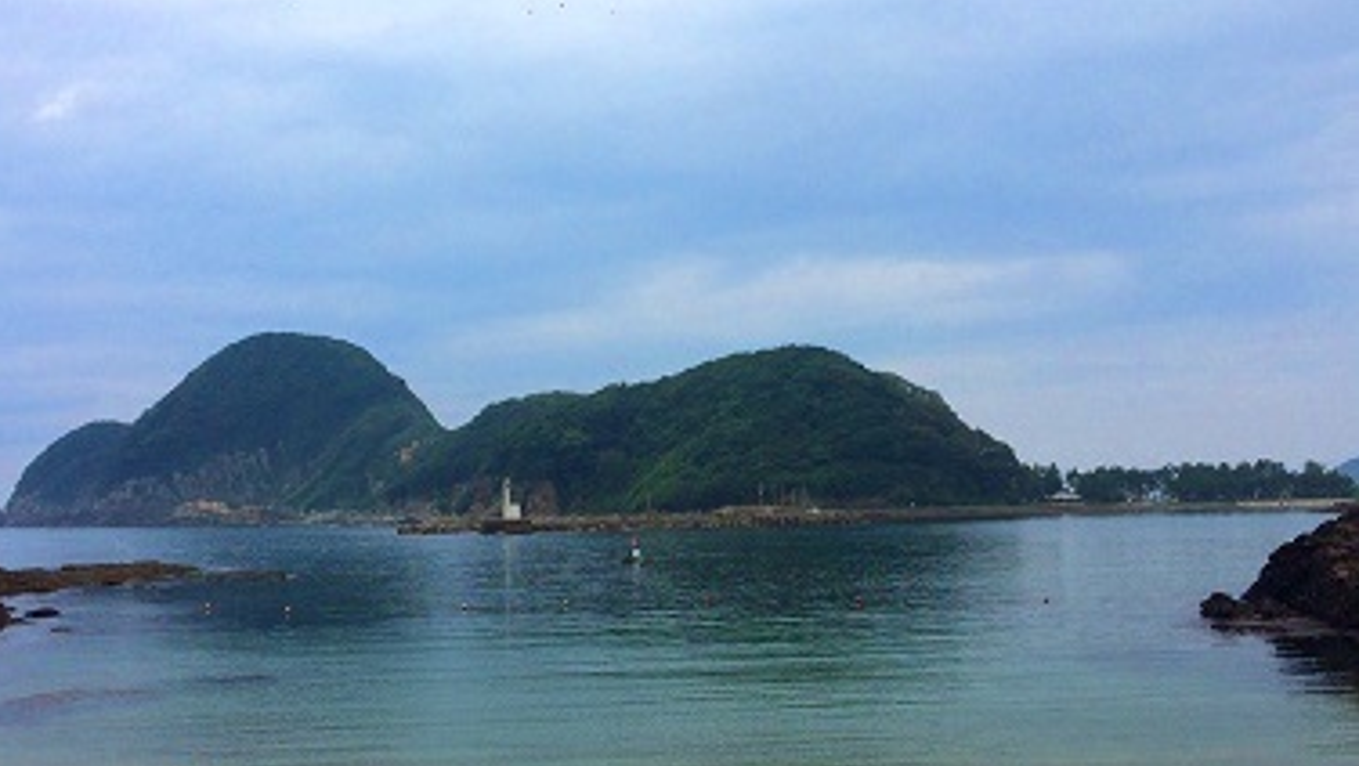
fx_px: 1190
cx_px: 676
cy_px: 269
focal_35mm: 33
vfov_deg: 35.4
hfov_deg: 59.5
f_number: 2.2
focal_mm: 4.12
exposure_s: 1/3425
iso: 32
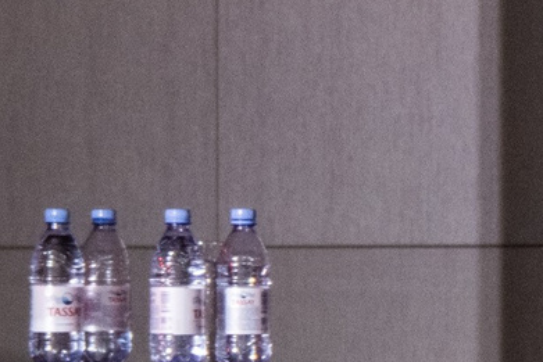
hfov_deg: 2.6
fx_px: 11859
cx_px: 908
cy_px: 96
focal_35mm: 786
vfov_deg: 1.8
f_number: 4
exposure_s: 1/250
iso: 1600
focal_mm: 80
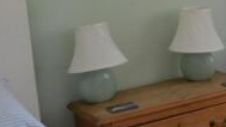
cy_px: -10
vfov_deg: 10.0
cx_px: 235
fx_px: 719
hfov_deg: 17.4
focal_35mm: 120
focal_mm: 22
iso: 400
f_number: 4.5
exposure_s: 1/80
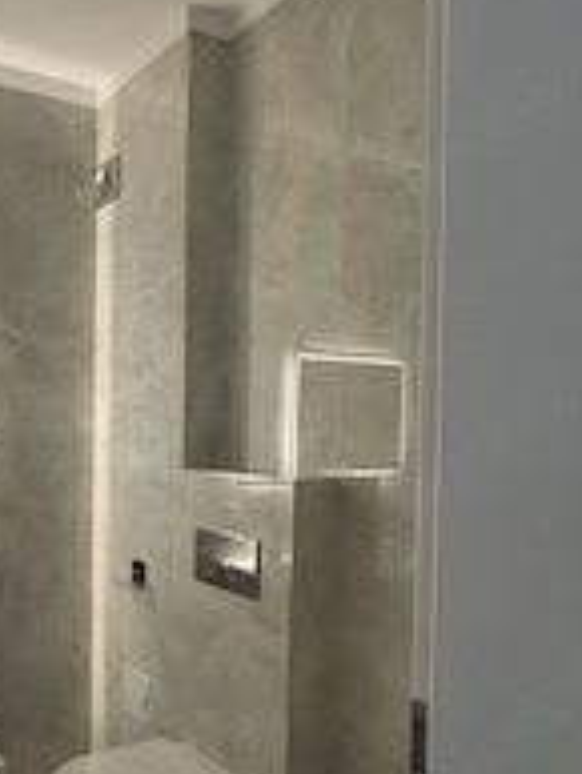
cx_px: -4
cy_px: 453
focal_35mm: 29
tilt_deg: -2.1
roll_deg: +0.5
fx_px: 649
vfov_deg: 61.2
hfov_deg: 41.7
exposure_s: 1/50
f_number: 2.2
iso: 400
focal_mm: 2.22
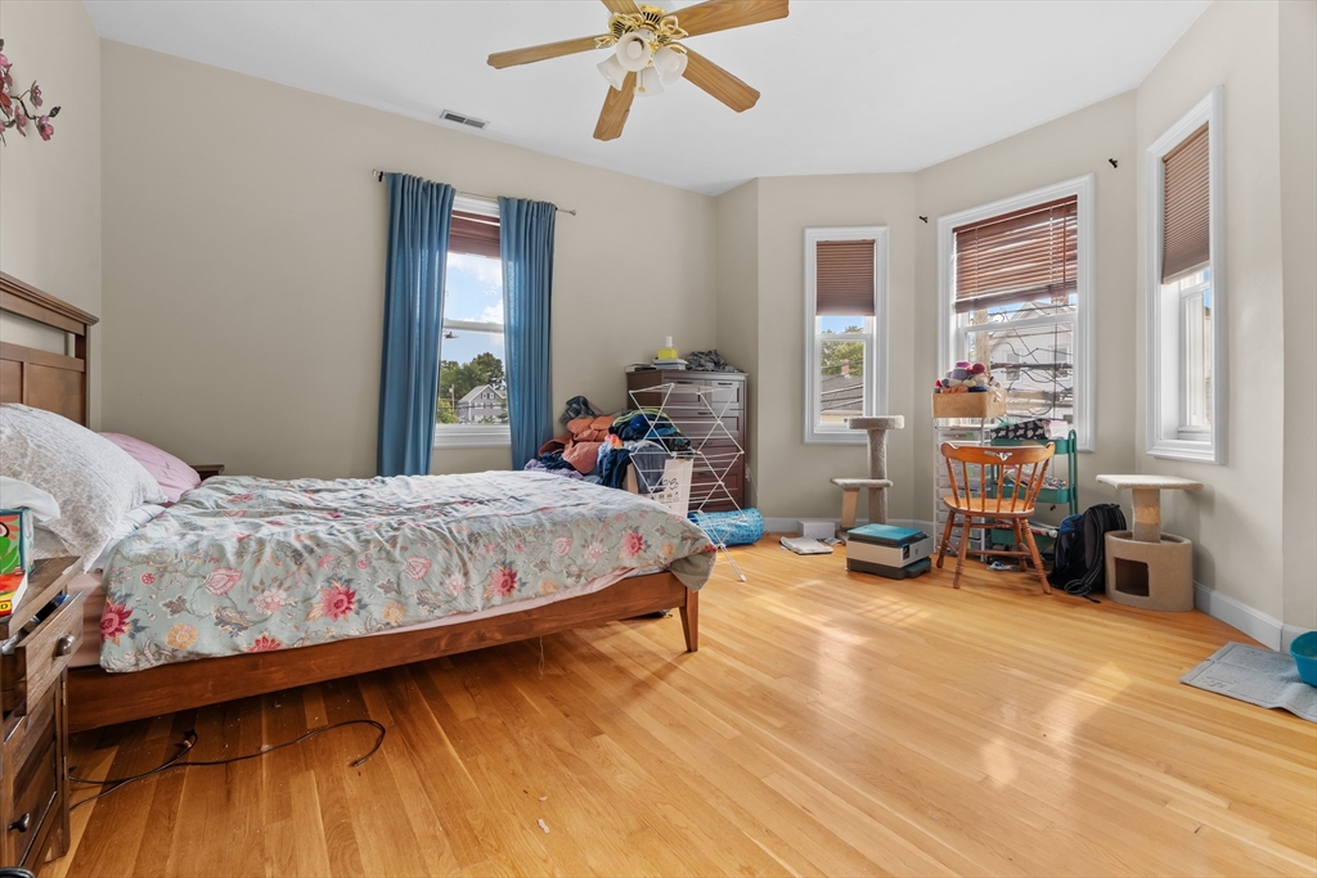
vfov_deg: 73.8
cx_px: 658
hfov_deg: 96.7
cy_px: 439
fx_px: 585
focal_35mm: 16
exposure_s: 1.3
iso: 200
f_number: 9
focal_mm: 16
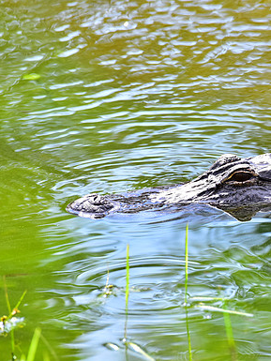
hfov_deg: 2.1
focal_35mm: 725
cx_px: 240
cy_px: 180
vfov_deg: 2.7
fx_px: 7564
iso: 400
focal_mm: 500
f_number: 8
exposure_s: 1/500
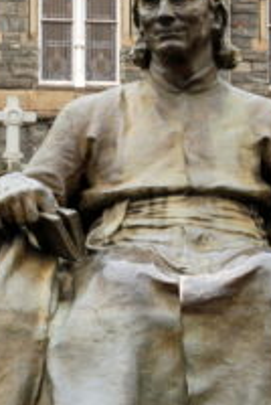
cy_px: 281
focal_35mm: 150
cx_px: 151
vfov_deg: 13.6
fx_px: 1688
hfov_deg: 9.2
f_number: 10
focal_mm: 40
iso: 100
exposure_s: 1/50
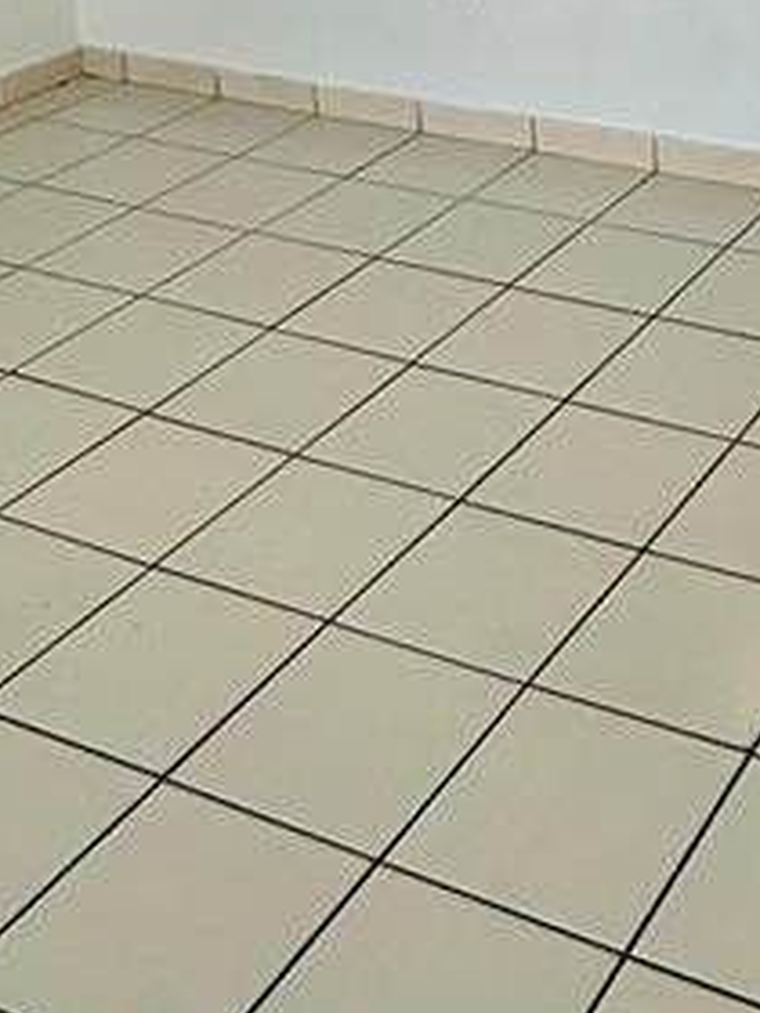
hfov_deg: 23.6
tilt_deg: -7.5
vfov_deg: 27.7
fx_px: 1756
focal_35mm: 60
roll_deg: +1.0
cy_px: -246
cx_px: 724
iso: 125
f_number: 2.2
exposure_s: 1/120
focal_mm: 2.22
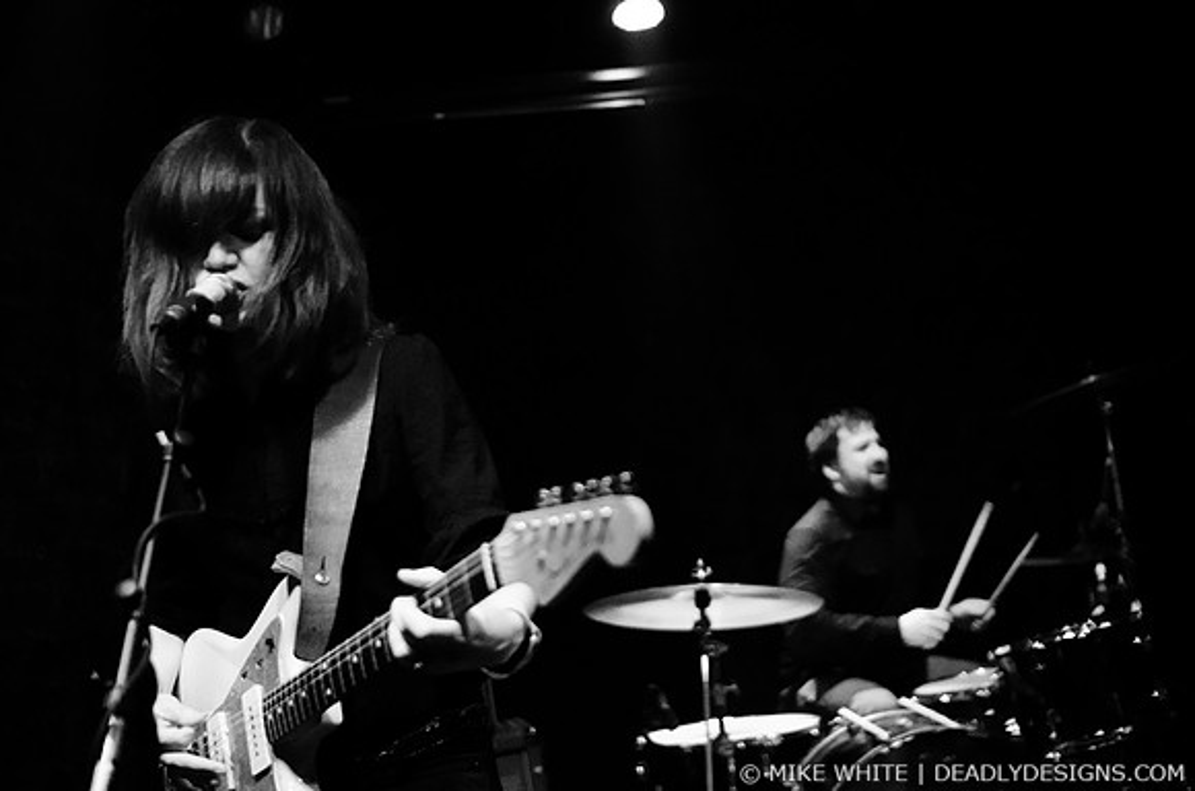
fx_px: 1490
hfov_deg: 43.7
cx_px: 598
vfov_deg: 29.7
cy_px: 396
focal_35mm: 45
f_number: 1.8
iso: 2000
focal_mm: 30
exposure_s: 1/200
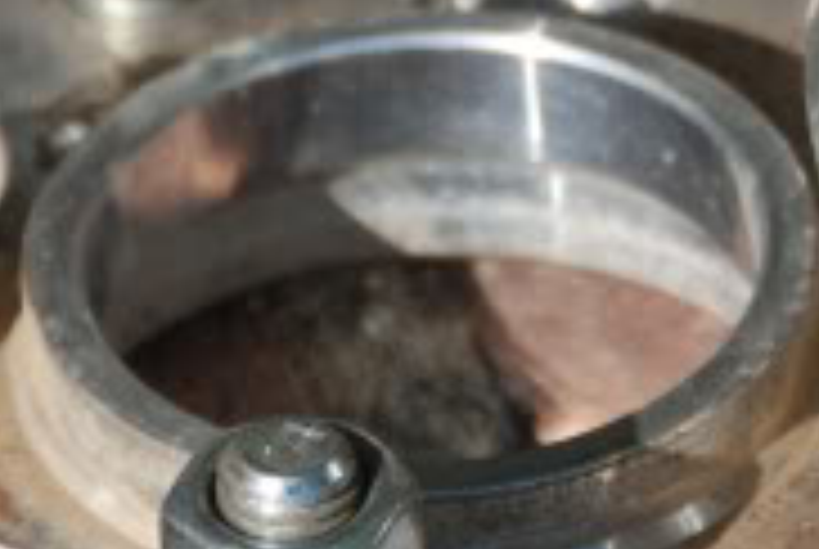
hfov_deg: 1.8
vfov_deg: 1.2
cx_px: 1073
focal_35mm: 1121
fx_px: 25544
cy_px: 106
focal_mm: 170
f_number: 5.6
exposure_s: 1/800
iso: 200
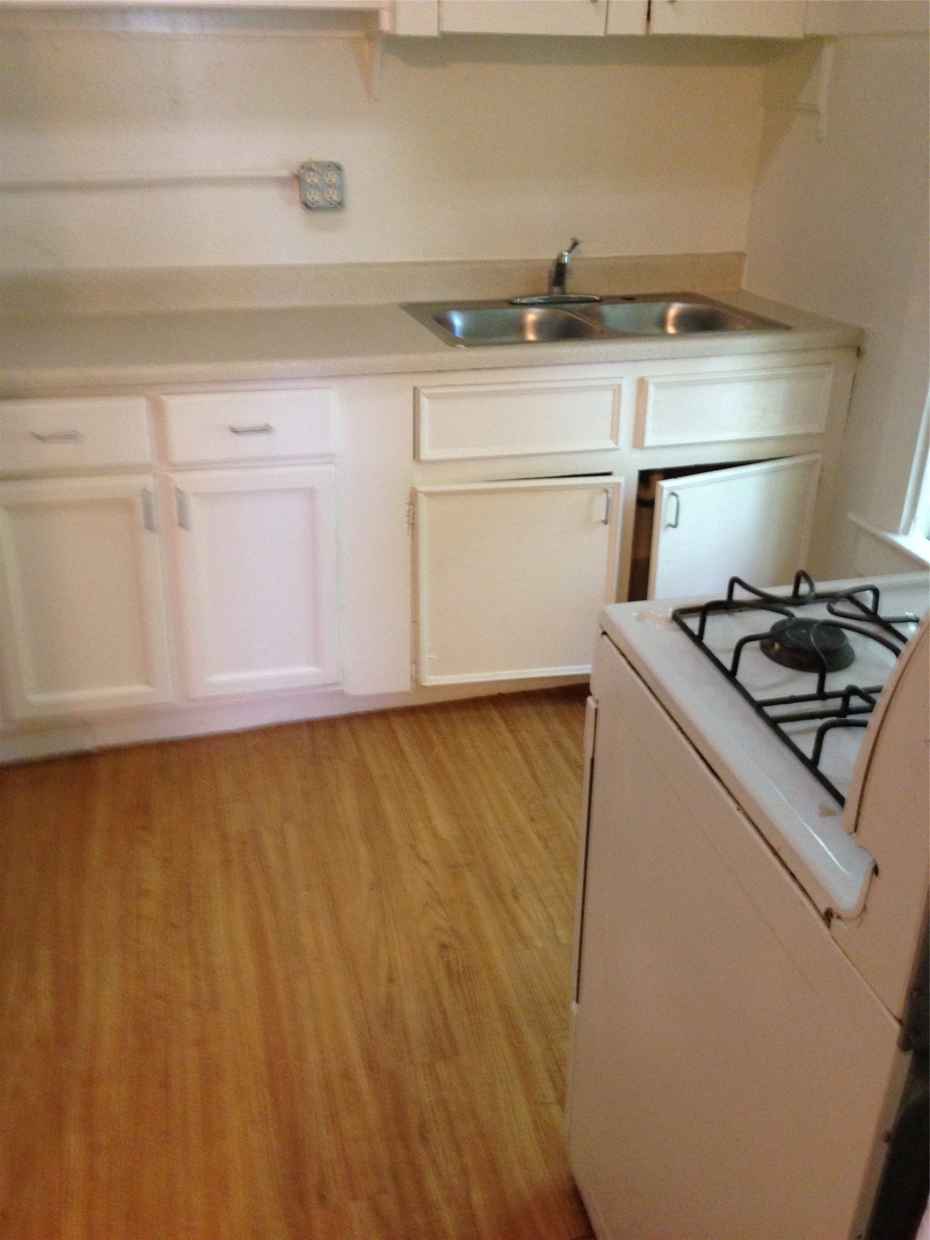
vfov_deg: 55.4
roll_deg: -2.4
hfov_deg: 42.9
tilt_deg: -27.8
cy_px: 620
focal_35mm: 33
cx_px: 465
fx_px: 1182
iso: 200
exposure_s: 1/20
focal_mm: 4.12
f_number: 2.4
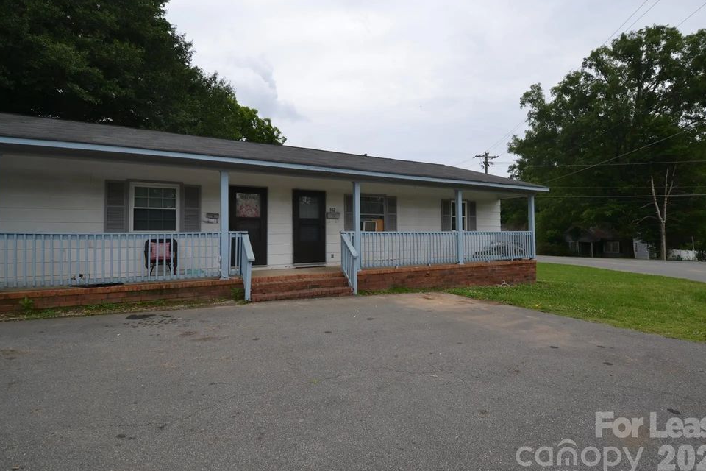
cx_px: 360
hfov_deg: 96.7
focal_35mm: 16
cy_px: 233
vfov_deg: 73.7
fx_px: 314
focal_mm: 10
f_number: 7.1
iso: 100
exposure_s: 1/250
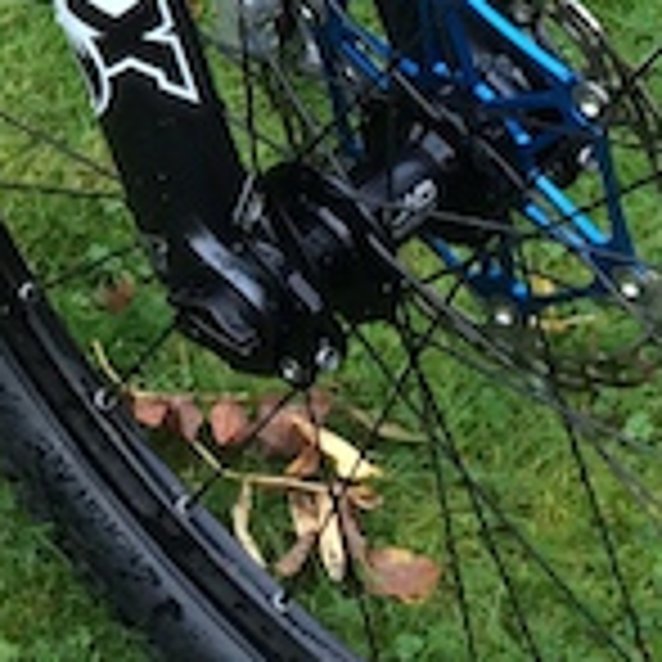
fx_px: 4003
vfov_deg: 9.0
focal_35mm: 185
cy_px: -558
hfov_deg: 9.0
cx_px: -599
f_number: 2.2
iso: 40
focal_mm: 4.12
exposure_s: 1/60
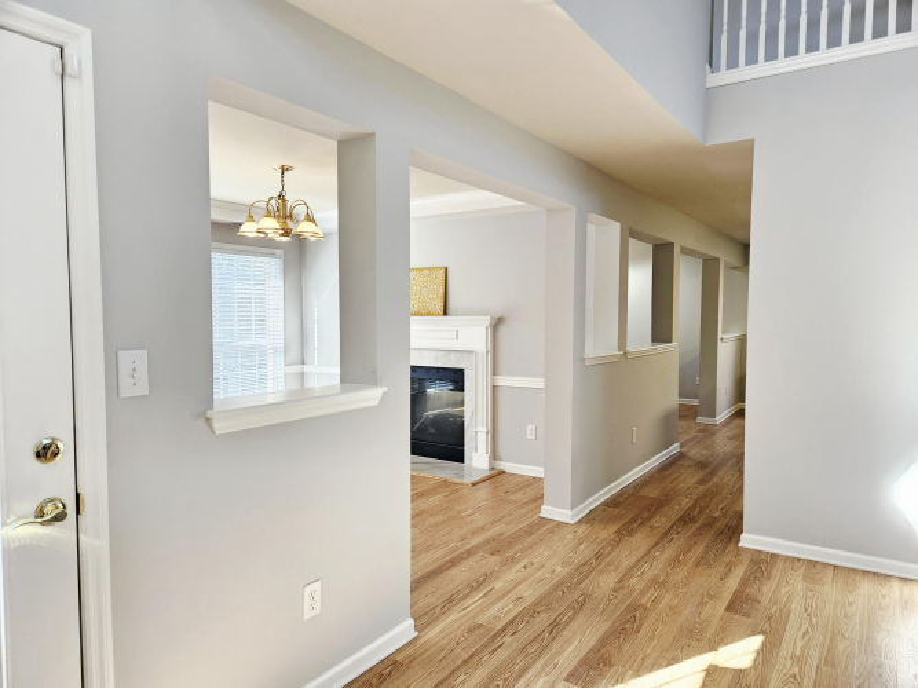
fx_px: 610
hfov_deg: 73.9
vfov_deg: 58.9
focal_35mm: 23
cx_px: 459
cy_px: 344
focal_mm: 5.4
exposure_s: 1/182
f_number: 1.8
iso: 125
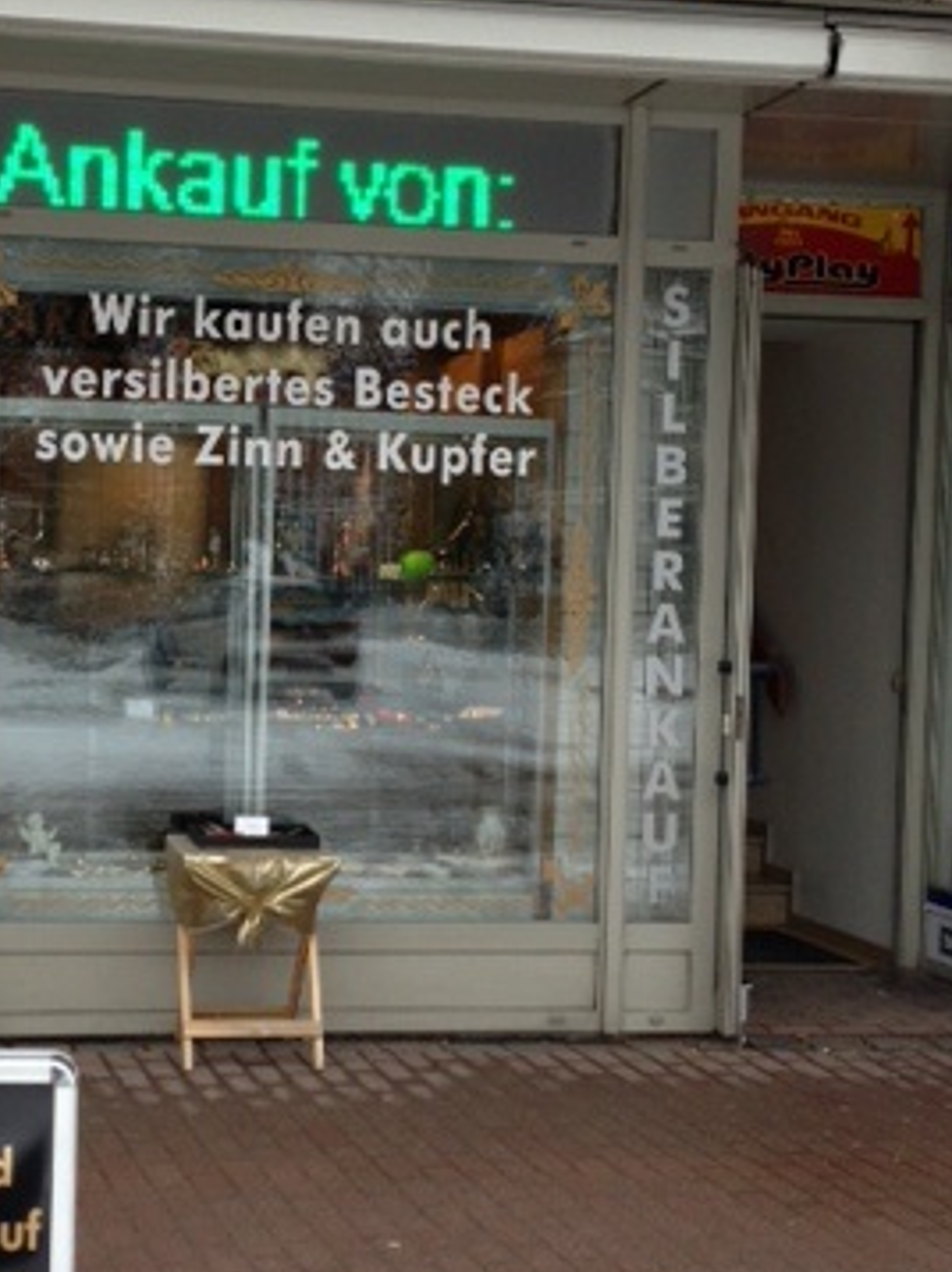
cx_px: 195
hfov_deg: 24.4
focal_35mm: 59
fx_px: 2166
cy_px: 636
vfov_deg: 32.7
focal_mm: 4.13
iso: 64
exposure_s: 1/173
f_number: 2.4
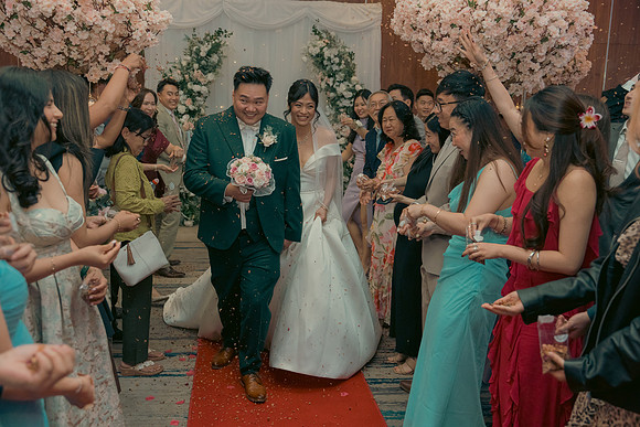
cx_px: 320
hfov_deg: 54.4
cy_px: 214
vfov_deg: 37.9
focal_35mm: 35
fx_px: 622
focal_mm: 35
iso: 2500
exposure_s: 1/160
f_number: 3.5
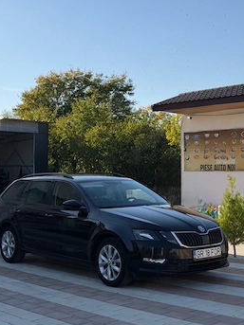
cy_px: 143
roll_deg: +0.1
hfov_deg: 26.1
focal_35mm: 56
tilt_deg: +3.7
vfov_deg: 34.3
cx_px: 107
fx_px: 527
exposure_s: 1/4329
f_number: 1.78
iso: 64
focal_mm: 6.76
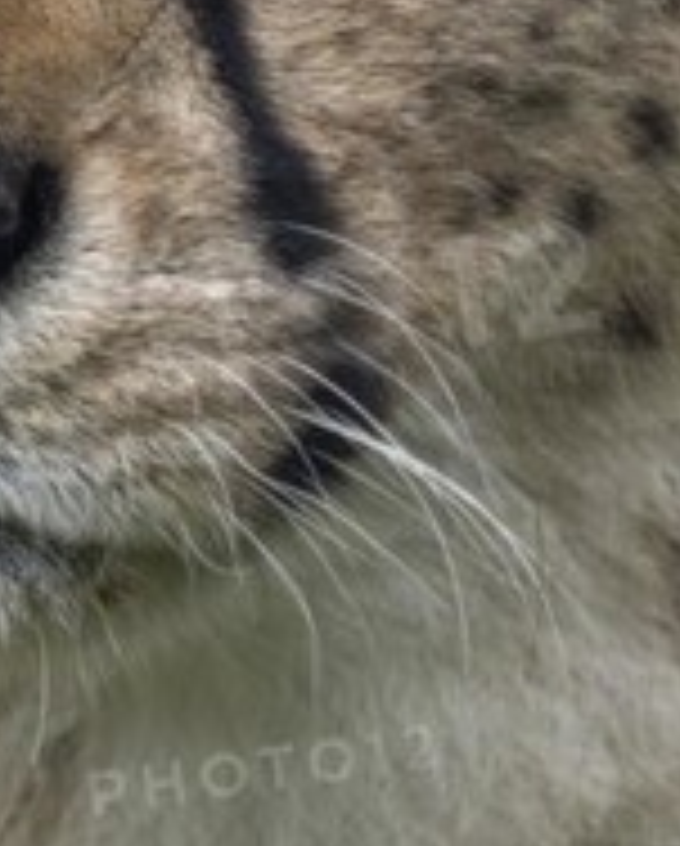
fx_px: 80005
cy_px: 74
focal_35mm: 3188
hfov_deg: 0.5
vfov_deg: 0.6
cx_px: 185
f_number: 6.3
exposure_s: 1/400
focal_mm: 800
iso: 500
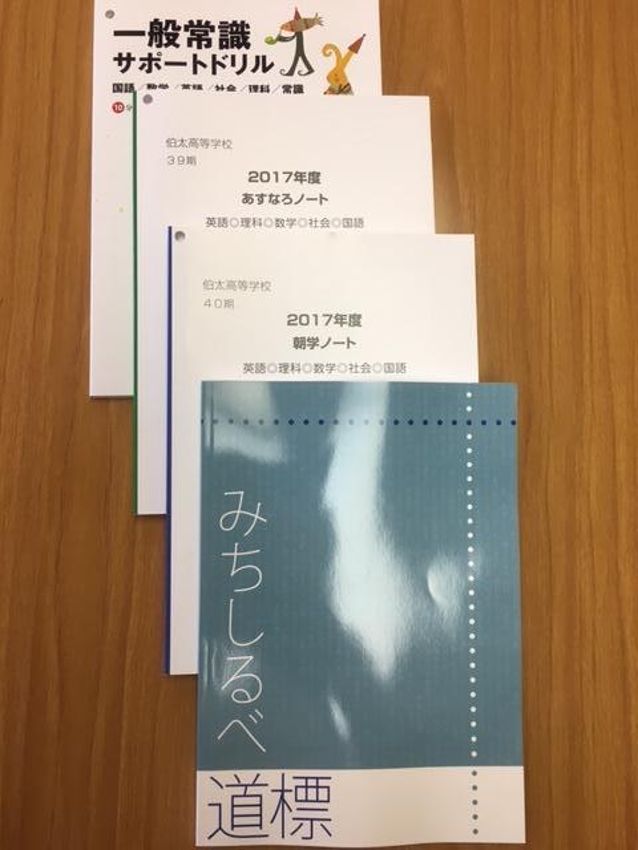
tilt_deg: -82.9
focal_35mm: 29
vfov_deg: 61.7
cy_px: 425
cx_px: 319
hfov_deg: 48.2
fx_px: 713
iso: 25
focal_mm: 4.2
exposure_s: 1/30
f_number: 2.2
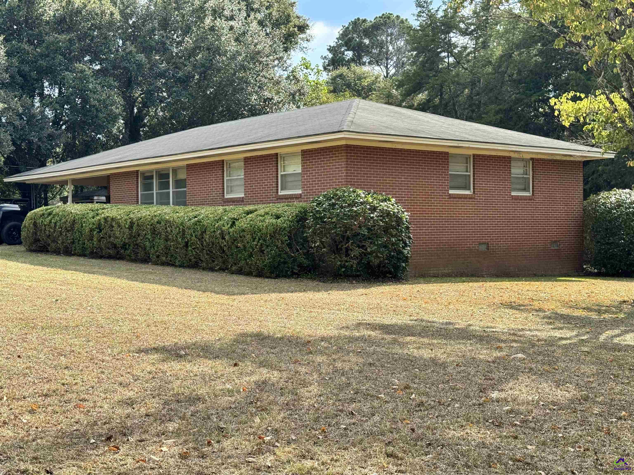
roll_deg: +0.9
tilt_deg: -0.2
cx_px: 317
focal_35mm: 48
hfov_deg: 39.7
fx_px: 879
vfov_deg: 30.3
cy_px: 238
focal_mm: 6.76
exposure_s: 1/1172
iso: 64
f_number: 1.78
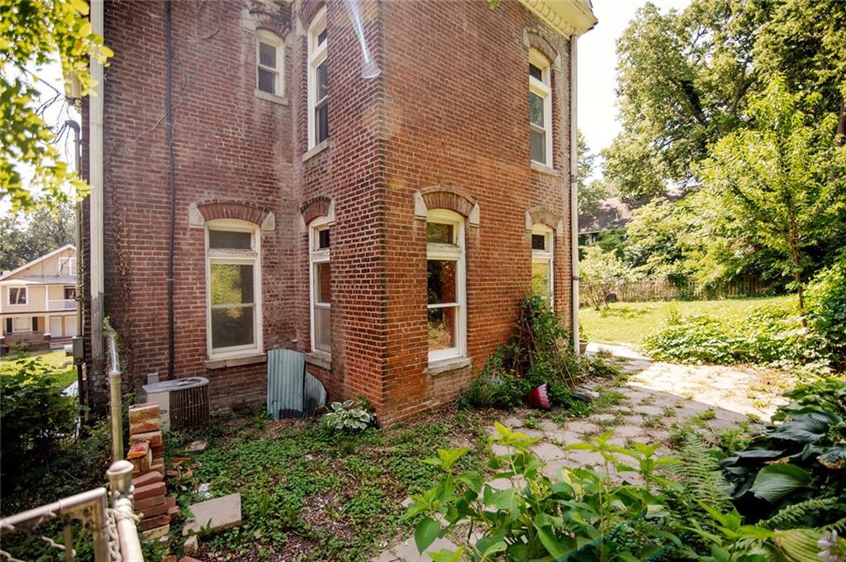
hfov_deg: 96.8
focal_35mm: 16
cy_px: 281
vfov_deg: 73.6
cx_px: 423
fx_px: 376
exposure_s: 1/2000
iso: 100
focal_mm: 16
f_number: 2.8
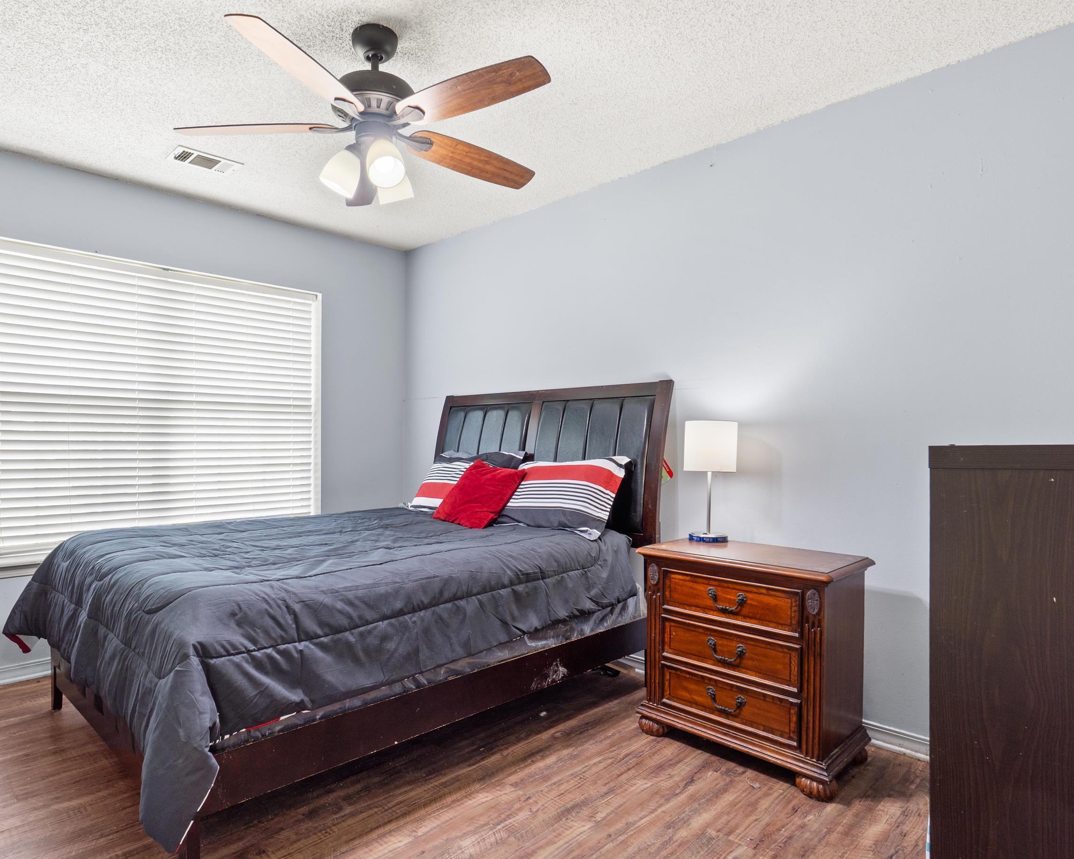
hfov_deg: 82.8
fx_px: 604
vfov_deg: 70.8
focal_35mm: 19
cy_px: 442
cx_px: 460
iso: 100
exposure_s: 1/1.25
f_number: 8
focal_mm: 10
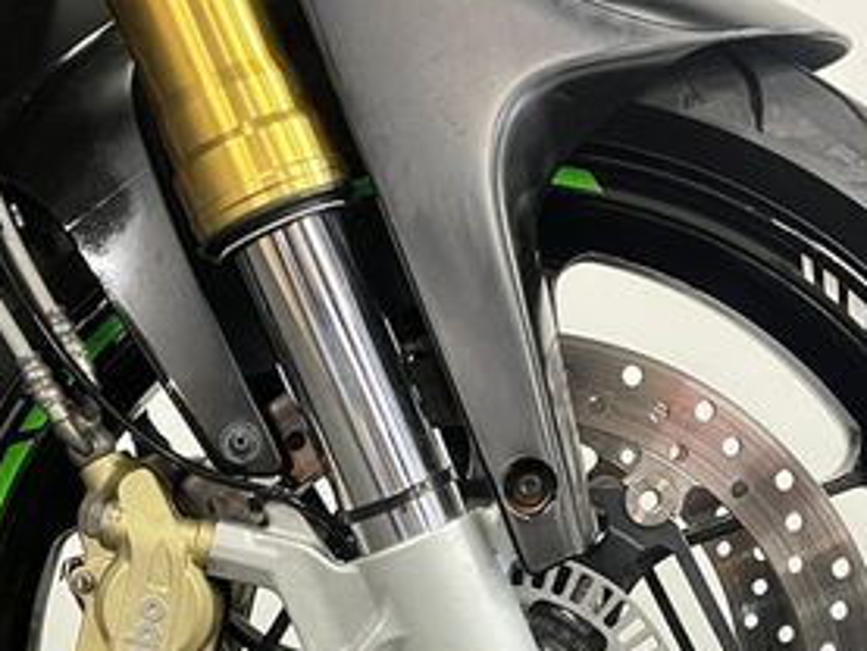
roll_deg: -1.5
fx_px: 1503
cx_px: 444
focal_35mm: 60
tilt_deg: -14.4
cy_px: 673
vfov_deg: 23.3
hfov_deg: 32.2
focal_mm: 5.1
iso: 500
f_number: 1.6
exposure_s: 1/50
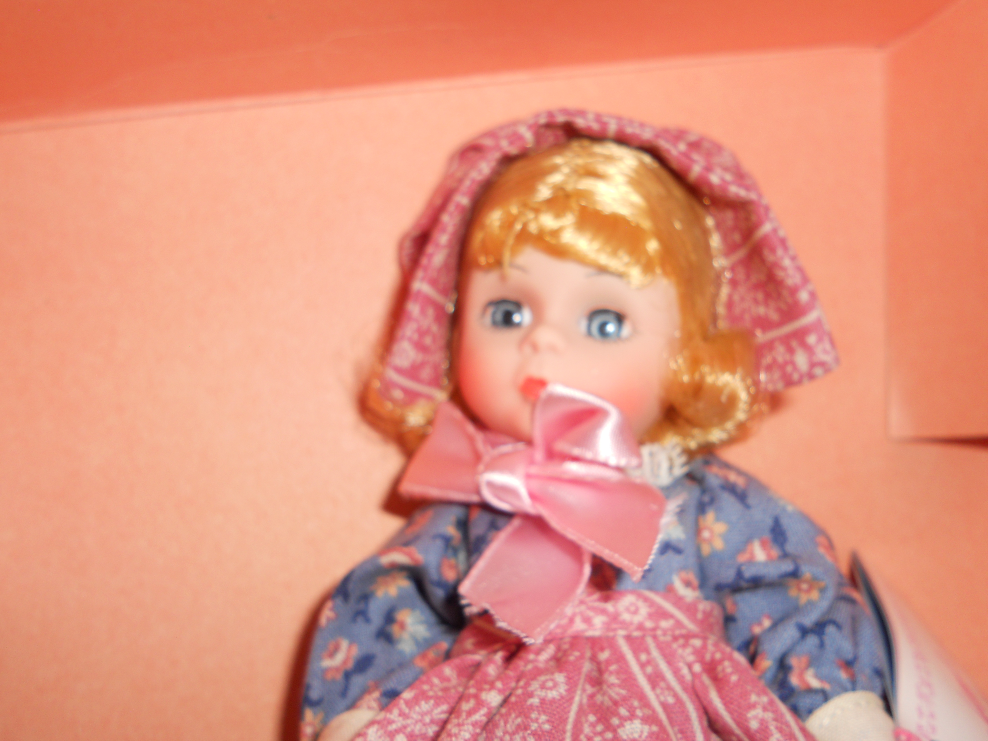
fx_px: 913
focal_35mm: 32
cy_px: 370
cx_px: 494
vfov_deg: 44.2
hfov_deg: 56.8
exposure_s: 1/25
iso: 80
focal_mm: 5.8
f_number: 8.8
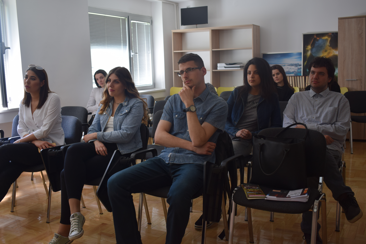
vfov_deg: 35.5
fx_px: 381
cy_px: 122
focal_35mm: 38
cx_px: 183
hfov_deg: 51.3
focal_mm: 25
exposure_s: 1/50
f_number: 4.5
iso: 400
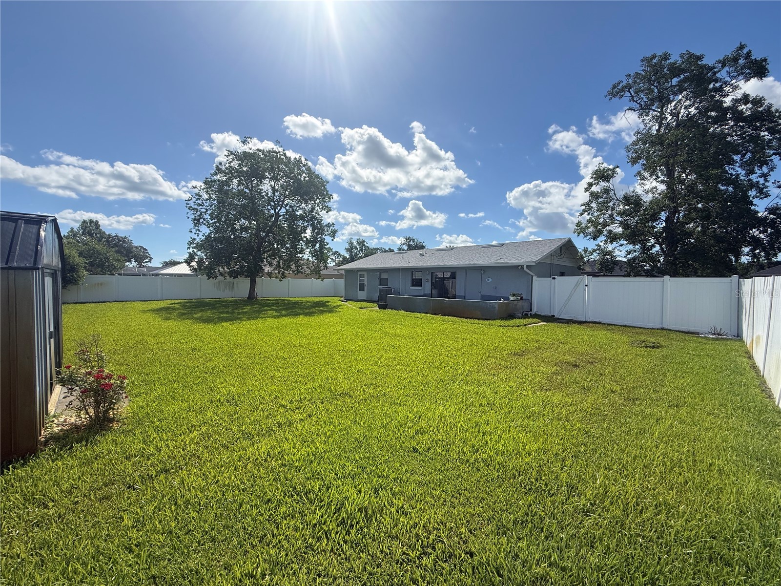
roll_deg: -1.3
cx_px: 390
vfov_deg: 85.7
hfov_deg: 102.1
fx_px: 316
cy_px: 293
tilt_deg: -0.7
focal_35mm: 14
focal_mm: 2.22
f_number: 2.2
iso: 50
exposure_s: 1/3289
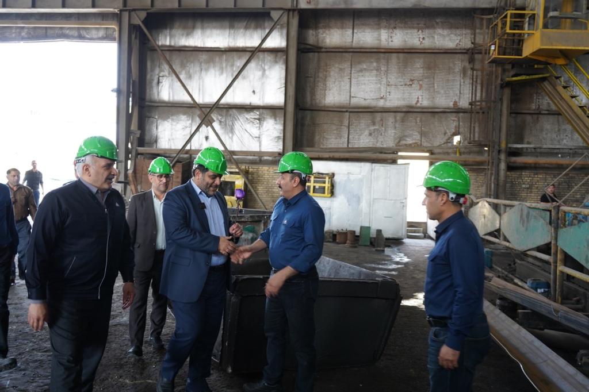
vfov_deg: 42.3
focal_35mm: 31
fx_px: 507
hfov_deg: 60.3
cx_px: 294
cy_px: 196
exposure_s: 1/60
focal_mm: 31
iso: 640
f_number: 4
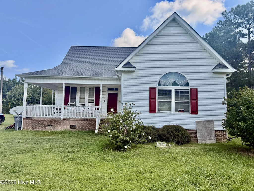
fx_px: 176
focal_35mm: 24
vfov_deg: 56.8
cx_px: 127
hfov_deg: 71.6
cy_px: 96
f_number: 1.78
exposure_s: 1/3953
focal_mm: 6.76
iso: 100
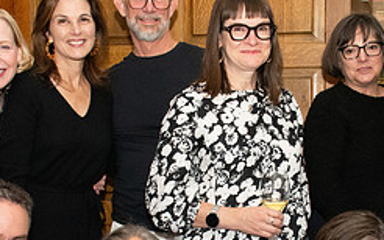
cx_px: 226
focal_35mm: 90
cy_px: 205
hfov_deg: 23.0
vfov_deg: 14.4
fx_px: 942
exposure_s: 1/200
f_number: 9
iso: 5000
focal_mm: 25
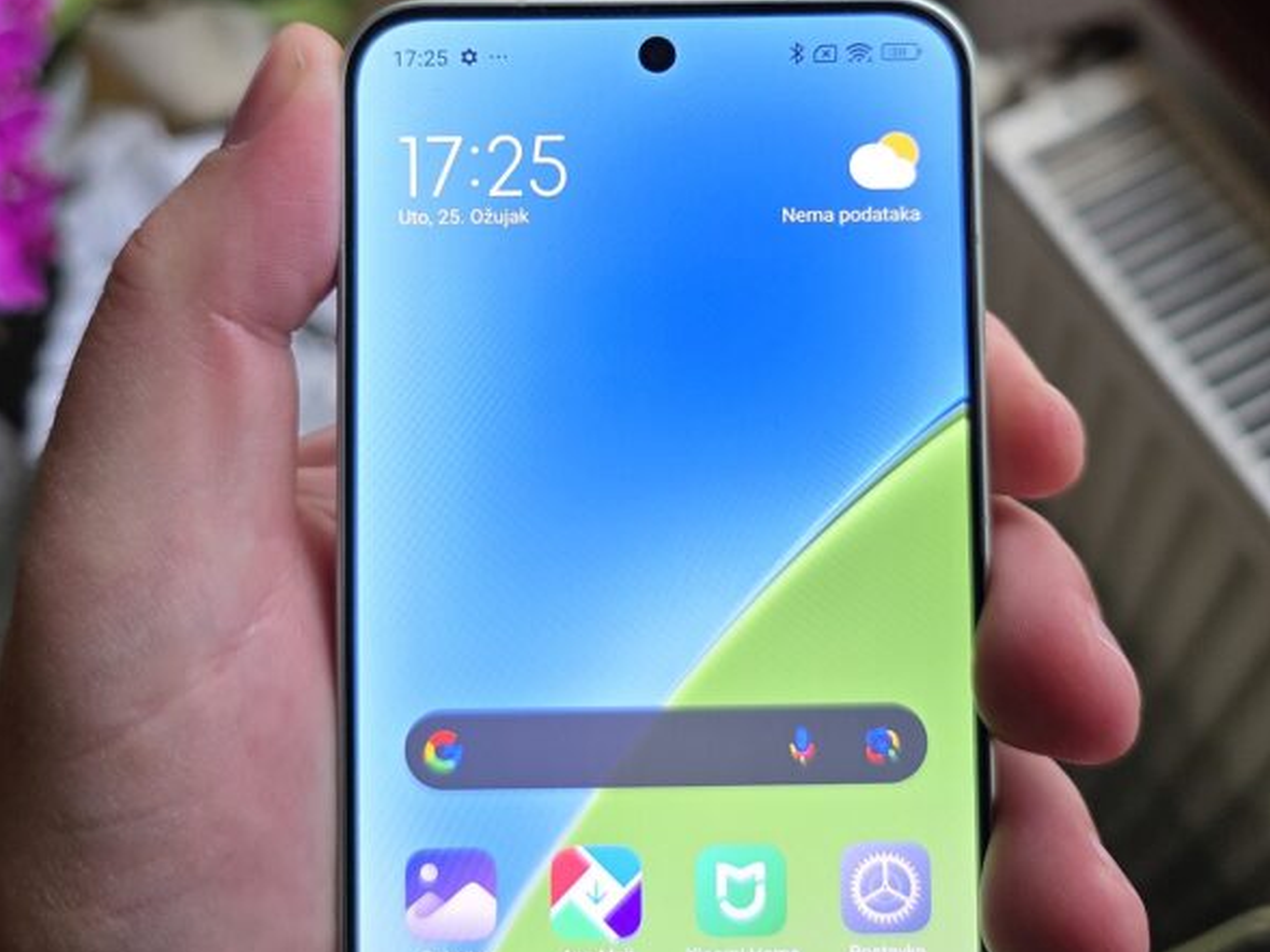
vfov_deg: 35.0
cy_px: 207
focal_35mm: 40
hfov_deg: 46.8
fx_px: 1468
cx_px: 617
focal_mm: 6.3
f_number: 1.7
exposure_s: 1/120
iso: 100
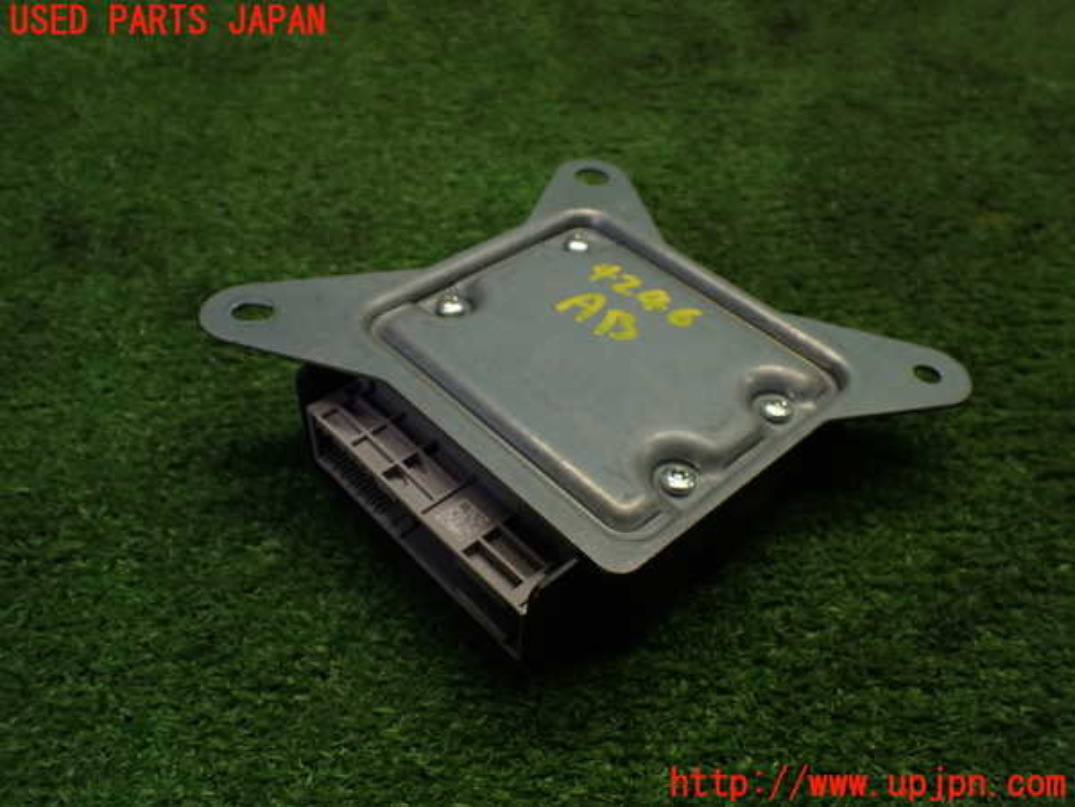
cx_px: 538
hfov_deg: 60.0
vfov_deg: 46.8
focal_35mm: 30
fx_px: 932
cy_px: 404
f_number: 2.3
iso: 250
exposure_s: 1/125
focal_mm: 5.4
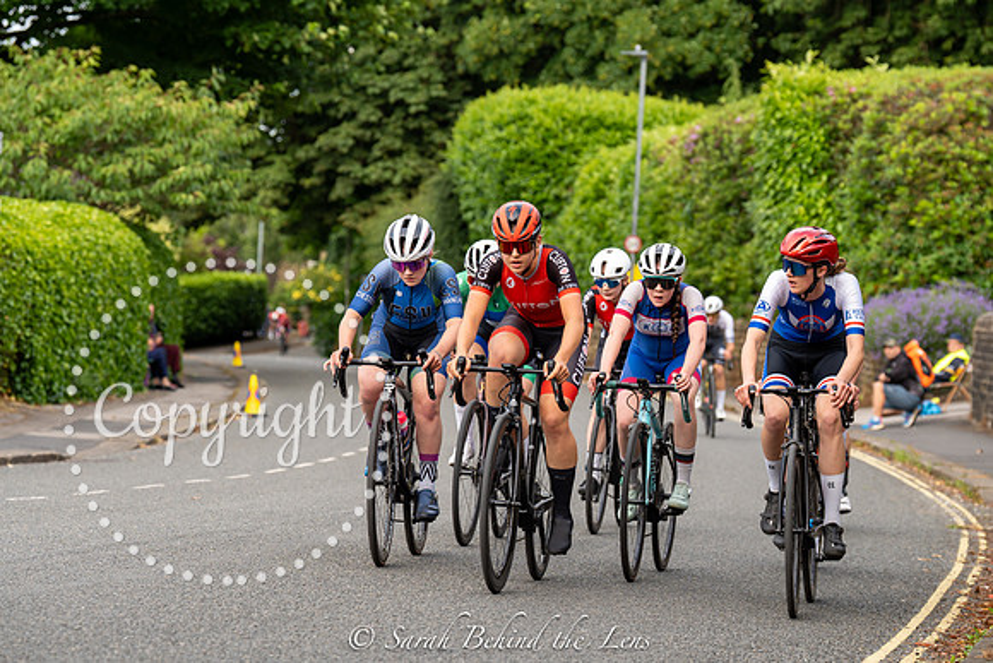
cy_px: 332
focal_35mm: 117
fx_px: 3228
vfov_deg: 11.7
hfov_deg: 17.5
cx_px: 496
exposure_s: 1/640
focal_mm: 117
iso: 400
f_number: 4.5
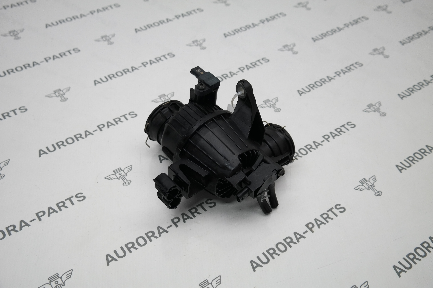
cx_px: 216
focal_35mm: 41
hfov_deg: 47.4
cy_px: 144
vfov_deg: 32.6
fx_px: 493
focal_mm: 27
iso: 200
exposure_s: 1/100
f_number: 4
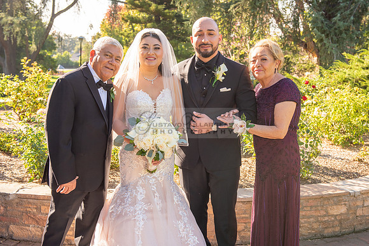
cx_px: 200
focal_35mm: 52
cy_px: 115
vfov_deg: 26.0
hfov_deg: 38.1
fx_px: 534
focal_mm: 48
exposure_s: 1/250
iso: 200
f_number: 5.6
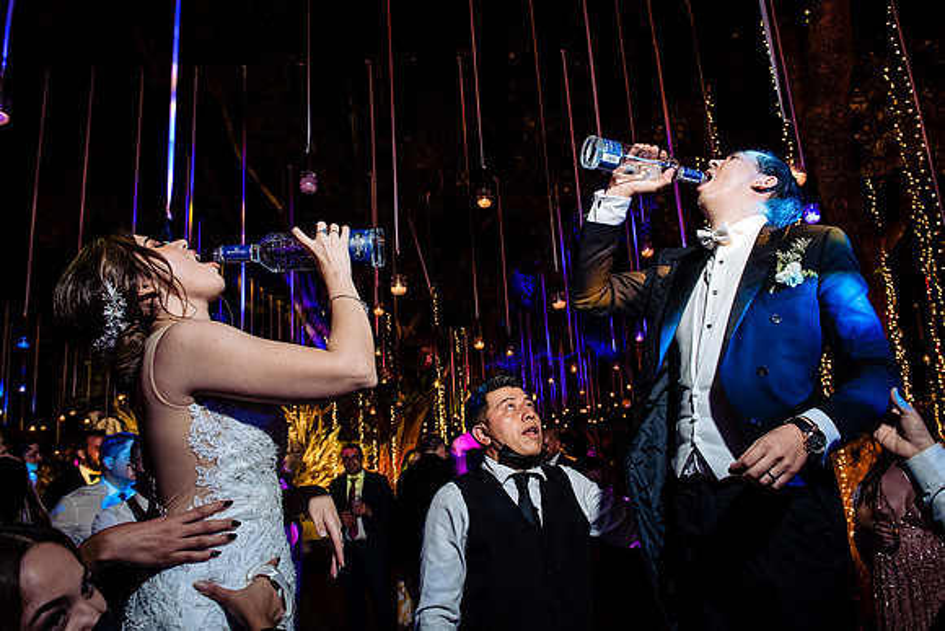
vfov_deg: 50.9
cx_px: 475
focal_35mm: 25
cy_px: 303
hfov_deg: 71.0
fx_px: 663
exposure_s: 1/60
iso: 2000
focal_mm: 24
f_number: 7.1
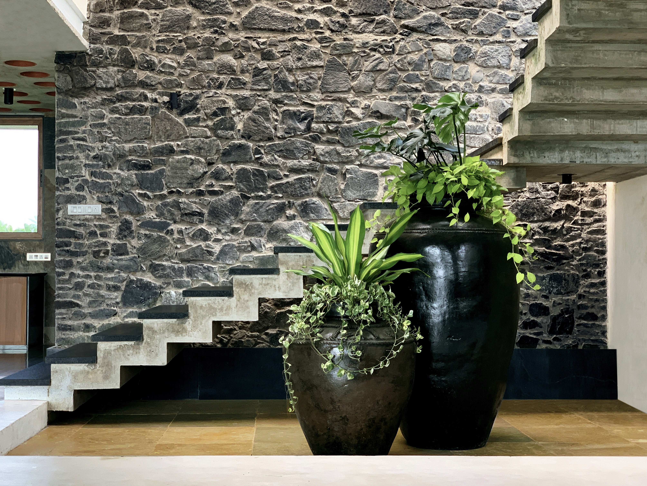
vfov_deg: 28.0
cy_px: 243
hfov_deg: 36.8
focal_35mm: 52
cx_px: 324
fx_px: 972
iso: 125
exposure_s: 1/122
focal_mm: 6
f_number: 2.4
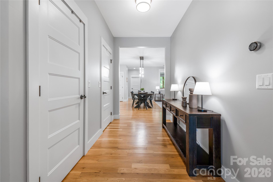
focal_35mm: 14
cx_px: 136
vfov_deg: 81.2
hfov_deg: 104.3
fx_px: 106
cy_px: 91
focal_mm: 14
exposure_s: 1/8
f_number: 4
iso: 100
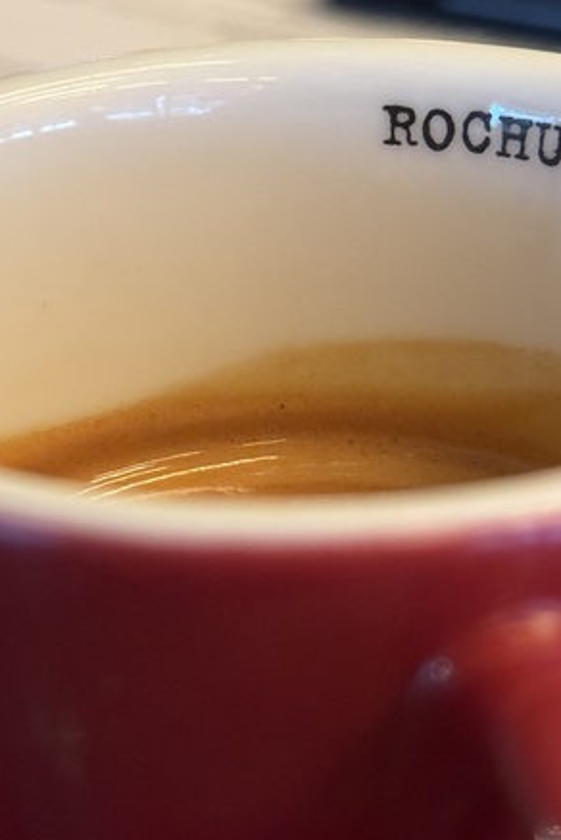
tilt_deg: -24.9
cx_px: 304
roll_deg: +0.3
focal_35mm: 105
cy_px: 361
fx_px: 2450
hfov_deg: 13.1
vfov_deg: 19.4
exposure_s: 1/33
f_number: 1.78
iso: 500
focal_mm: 6.86
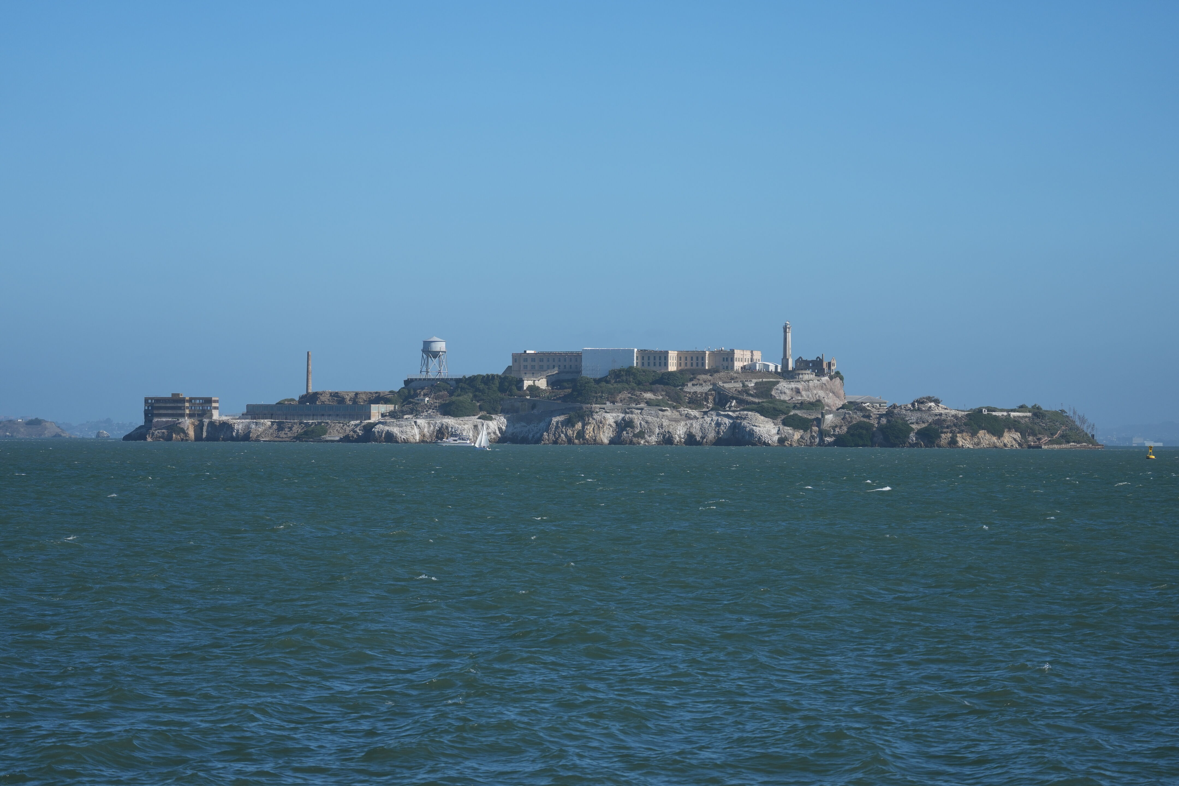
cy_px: 393
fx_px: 3864
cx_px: 590
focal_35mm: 118
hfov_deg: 17.3
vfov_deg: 11.6
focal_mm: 118
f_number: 4.5
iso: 250
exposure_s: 1/2500
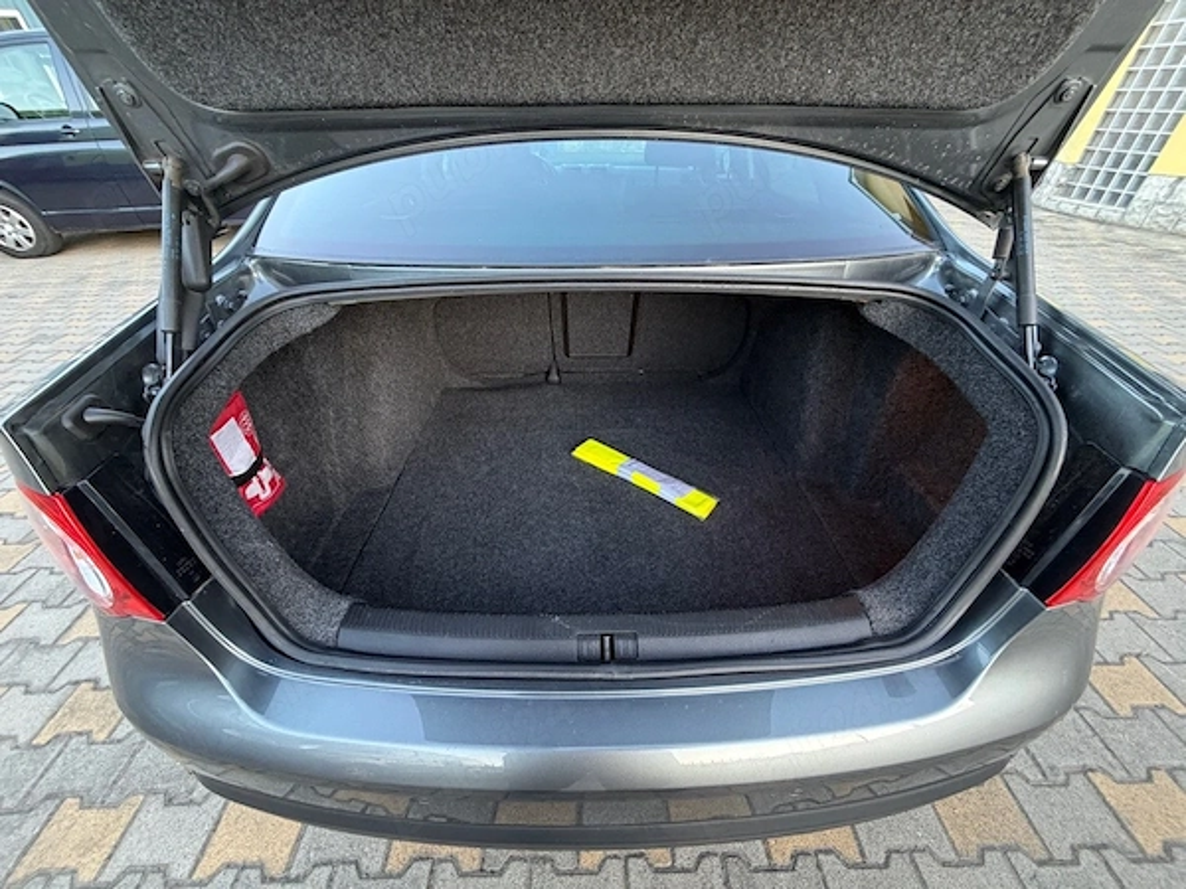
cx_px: 593
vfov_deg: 85.7
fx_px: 480
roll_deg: +0.7
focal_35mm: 14
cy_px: 444
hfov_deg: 102.1
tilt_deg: -34.8
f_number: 2.2
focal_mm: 2.22
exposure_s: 1/82
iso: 320
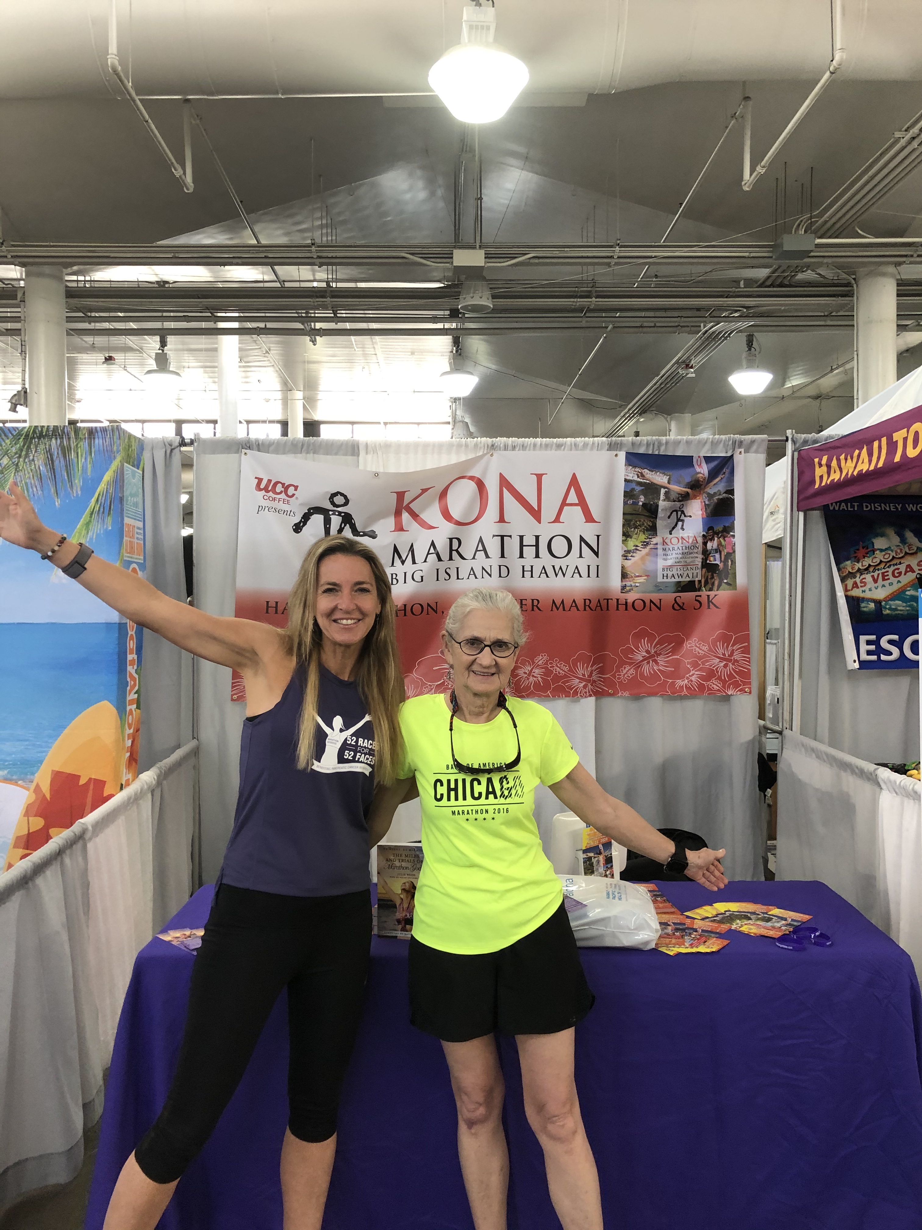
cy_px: 615
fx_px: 994
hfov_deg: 49.7
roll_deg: +1.6
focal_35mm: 28
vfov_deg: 63.4
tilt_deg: +1.1
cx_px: 461
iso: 40
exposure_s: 1/20
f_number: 1.8
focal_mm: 4
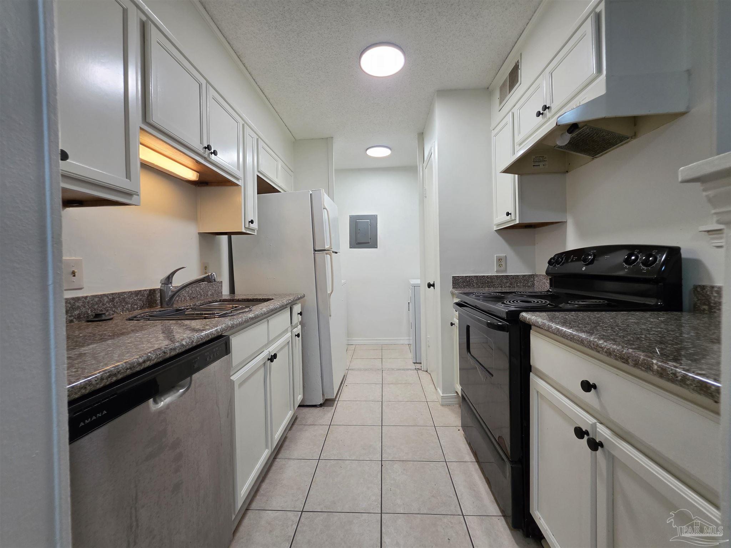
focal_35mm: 13
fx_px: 275
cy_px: 274
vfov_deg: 89.9
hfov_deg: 106.2
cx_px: 366
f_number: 1.9
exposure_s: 1/120
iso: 100
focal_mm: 2.2
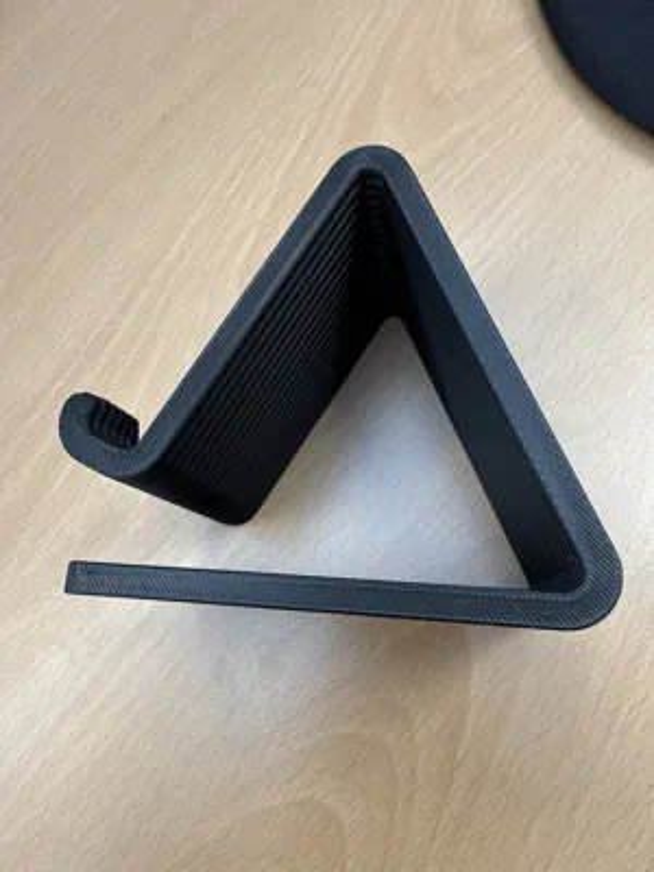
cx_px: 327
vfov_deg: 69.4
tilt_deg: -70.9
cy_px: 436
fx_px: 630
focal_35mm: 25
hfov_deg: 54.9
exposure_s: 1/99
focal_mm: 2.22
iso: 160
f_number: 2.2
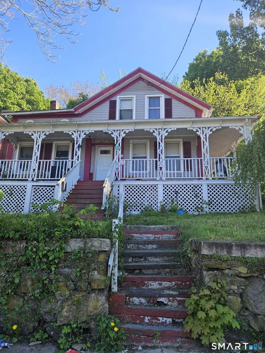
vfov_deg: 73.9
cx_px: 132
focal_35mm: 23
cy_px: 176
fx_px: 235
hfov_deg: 58.9
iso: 25
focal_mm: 5.4
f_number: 1.8
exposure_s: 1/315
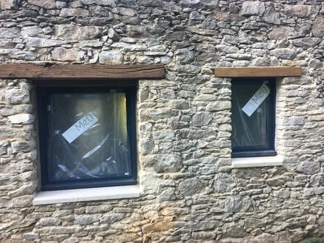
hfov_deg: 61.6
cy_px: 122
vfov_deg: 48.2
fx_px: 272
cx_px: 162
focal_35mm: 29
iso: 25
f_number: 2.2
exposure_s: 1/50
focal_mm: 4.15
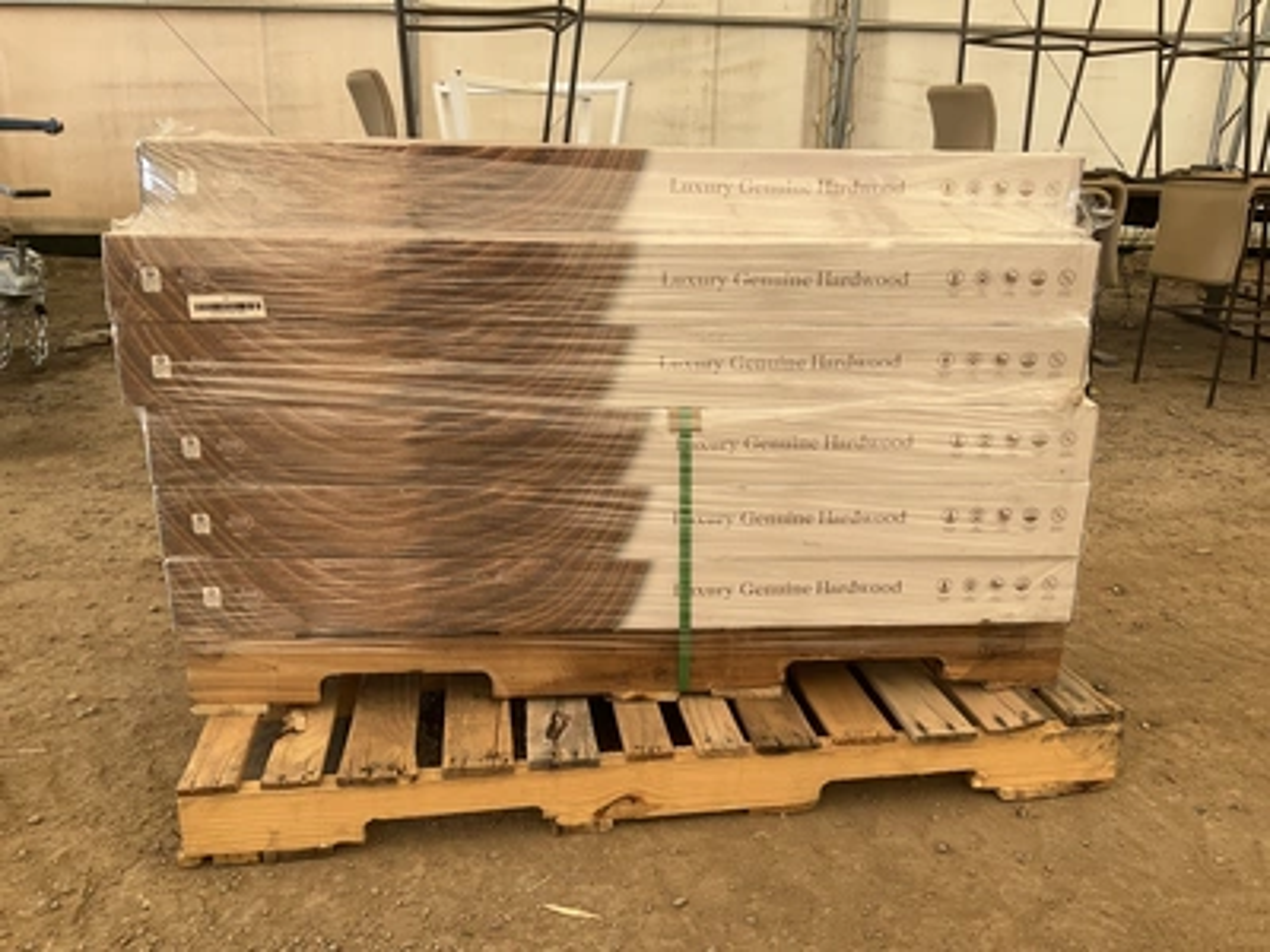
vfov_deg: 48.2
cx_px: 635
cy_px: 476
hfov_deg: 61.7
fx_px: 1064
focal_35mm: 29
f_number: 1.8
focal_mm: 3
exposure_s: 1/177
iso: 20
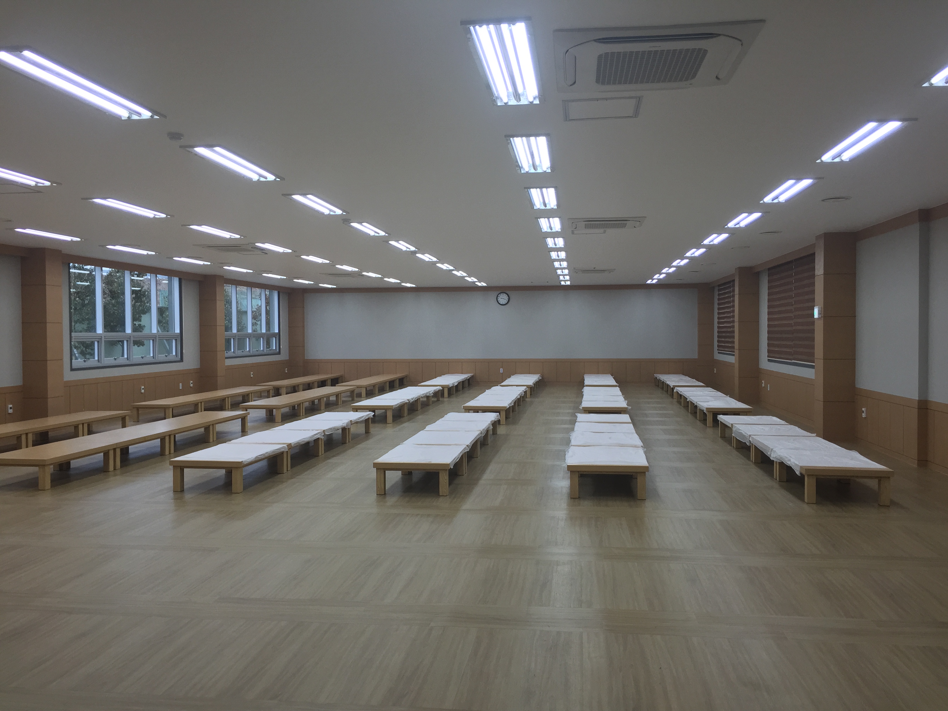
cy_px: 356
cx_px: 474
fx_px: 794
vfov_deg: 48.2
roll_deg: +0.0
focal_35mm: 29
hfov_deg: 61.7
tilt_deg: -3.4
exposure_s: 1/60
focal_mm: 4.15
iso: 40
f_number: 2.2
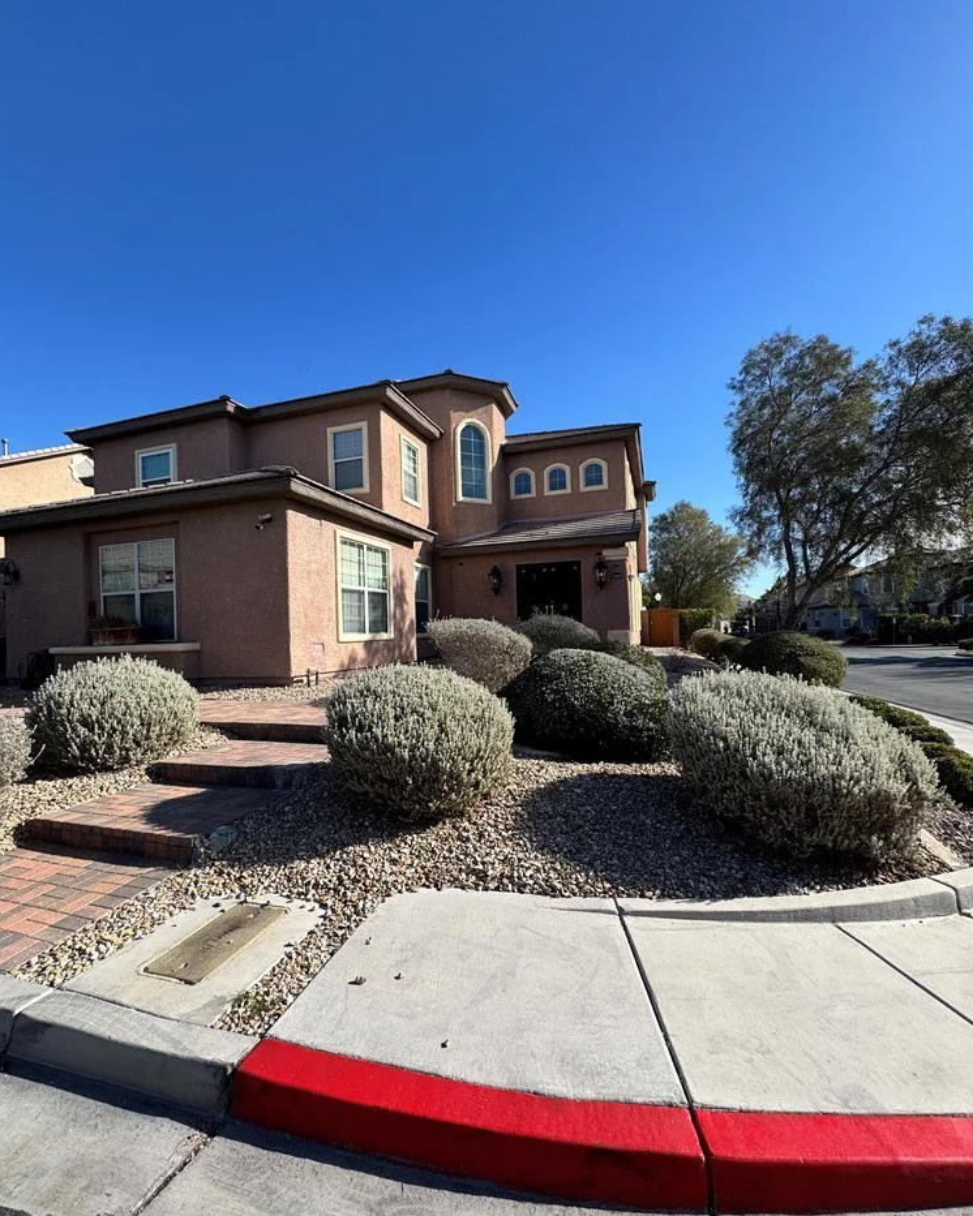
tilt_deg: +0.8
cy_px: 624
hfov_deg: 84.0
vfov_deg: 96.8
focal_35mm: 15
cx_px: 484
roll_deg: +1.5
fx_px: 540
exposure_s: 1/1370
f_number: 2.2
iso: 50
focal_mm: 2.22
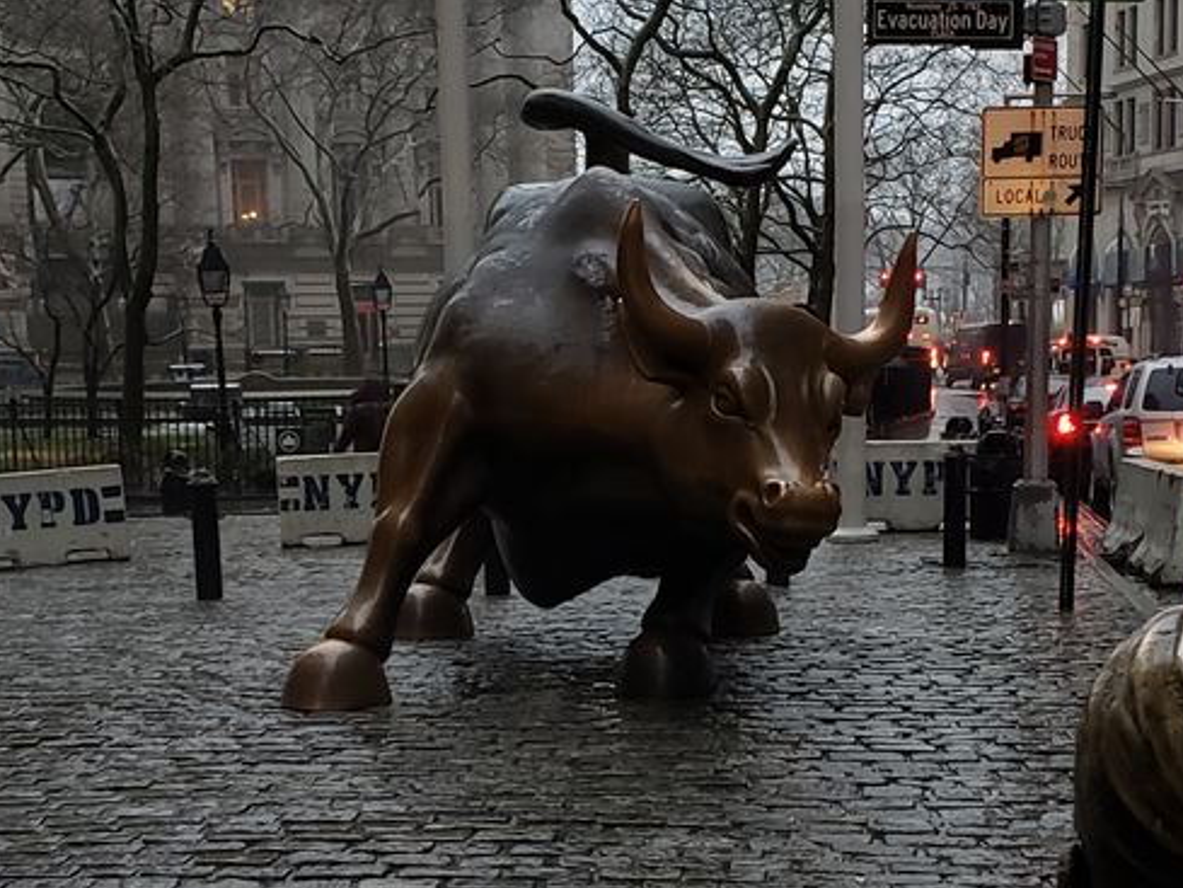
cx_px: 706
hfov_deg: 28.5
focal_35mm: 68
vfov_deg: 21.5
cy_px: 656
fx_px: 2324
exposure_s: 1/20
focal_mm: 4.3
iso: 200
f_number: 2.4
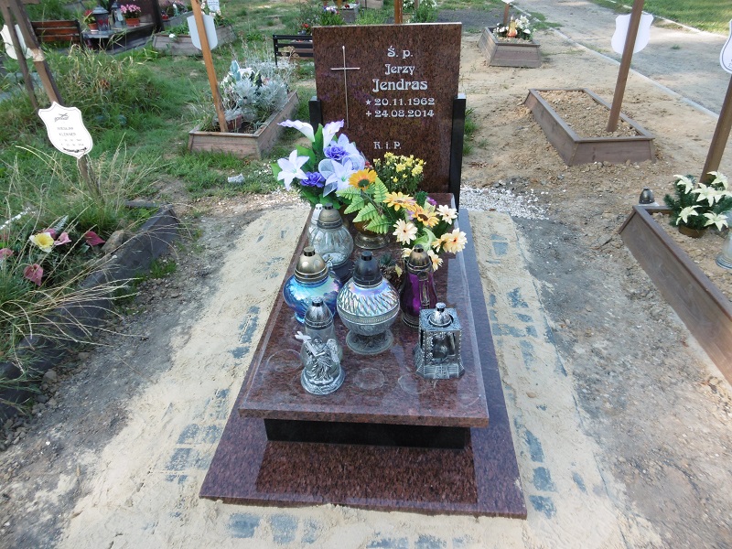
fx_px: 508
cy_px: 274
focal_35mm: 24
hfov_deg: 71.6
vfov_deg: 56.8
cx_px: 366
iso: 100
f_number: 3.1
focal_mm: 4.3
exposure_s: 1/160
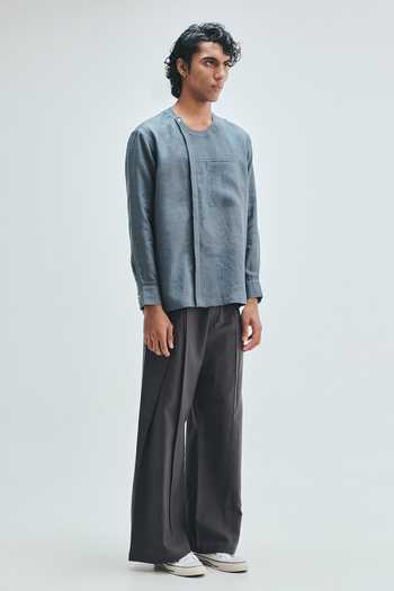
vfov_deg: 34.5
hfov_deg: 23.4
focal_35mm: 58
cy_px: 296
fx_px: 952
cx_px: 197
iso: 400
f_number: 8
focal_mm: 58
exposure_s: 1/125
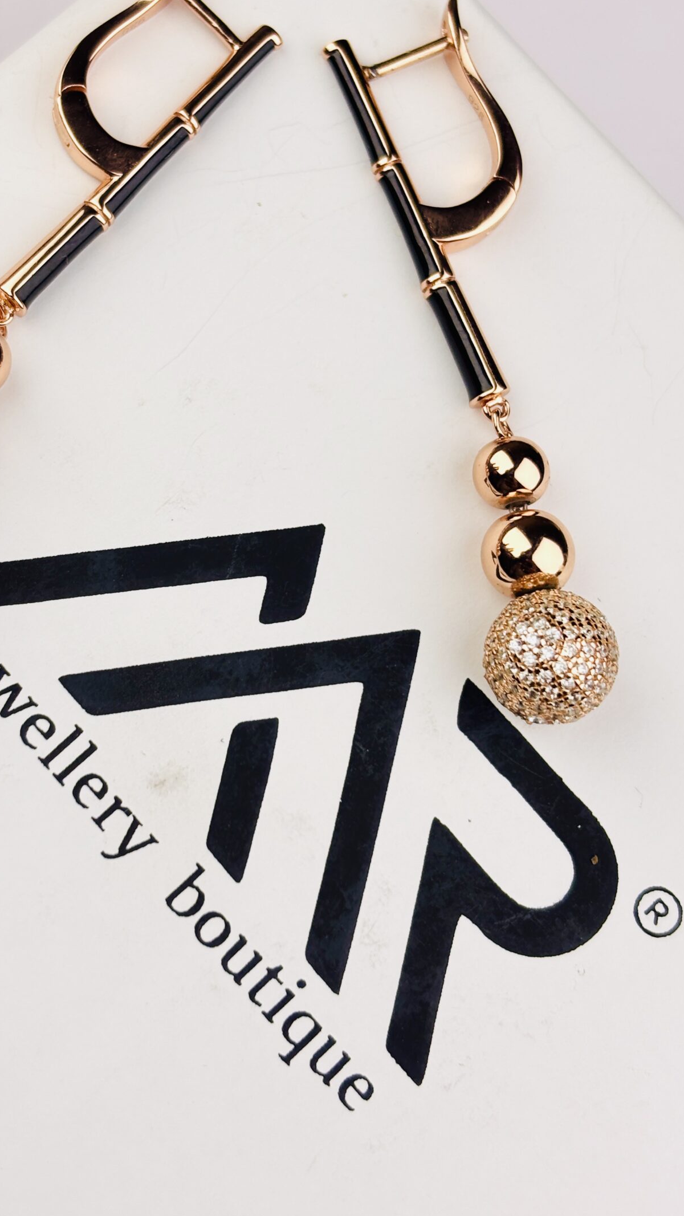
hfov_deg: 17.7
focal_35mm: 68
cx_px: 223
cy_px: 517
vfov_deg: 30.9
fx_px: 2192
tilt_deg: -73.8
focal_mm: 5.96
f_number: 1.6
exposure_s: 1/1984
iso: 40
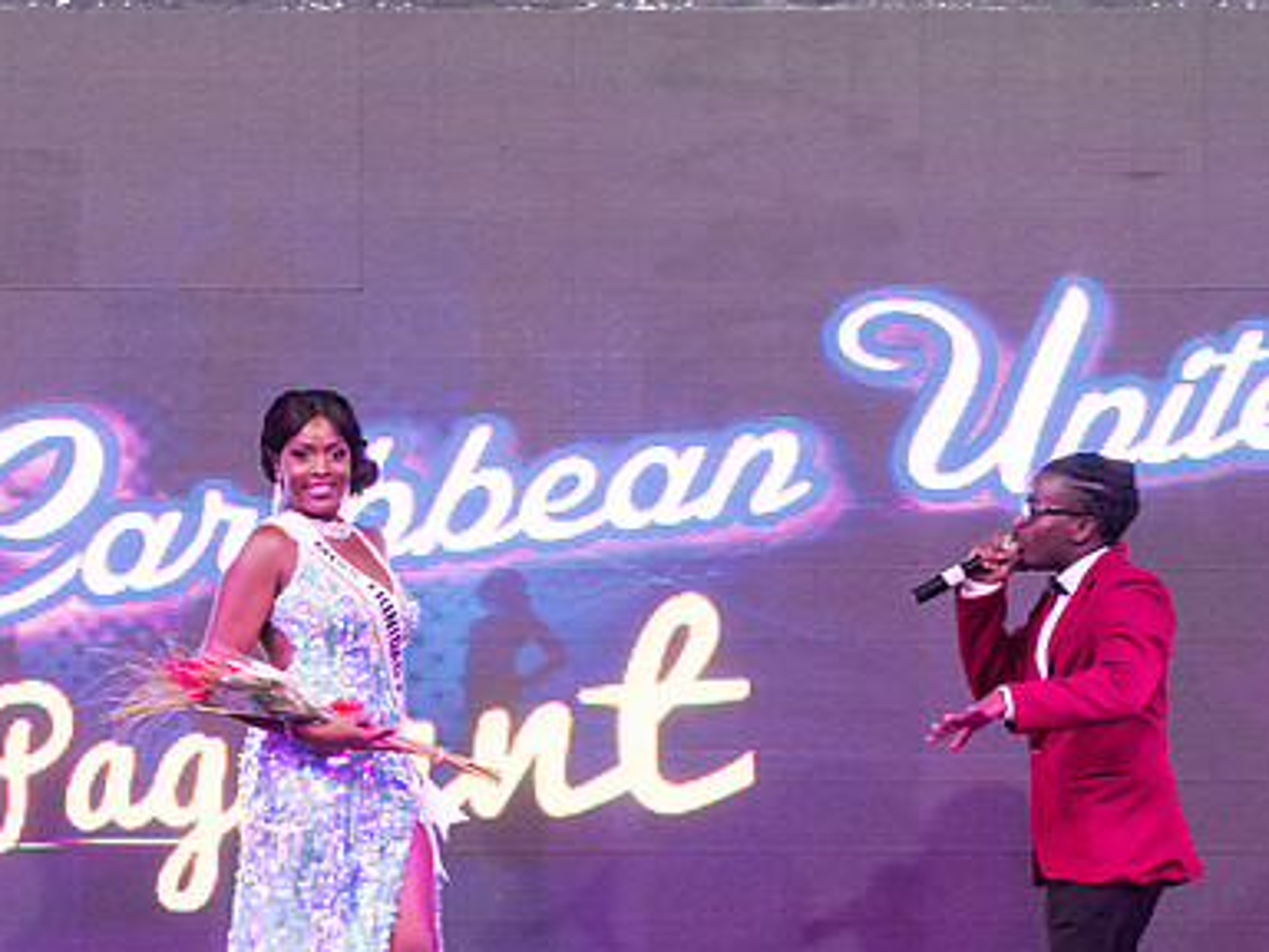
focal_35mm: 194
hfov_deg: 10.1
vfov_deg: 7.6
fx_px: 7112
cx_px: 126
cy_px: 708
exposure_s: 1/160
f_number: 5
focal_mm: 70
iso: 4000
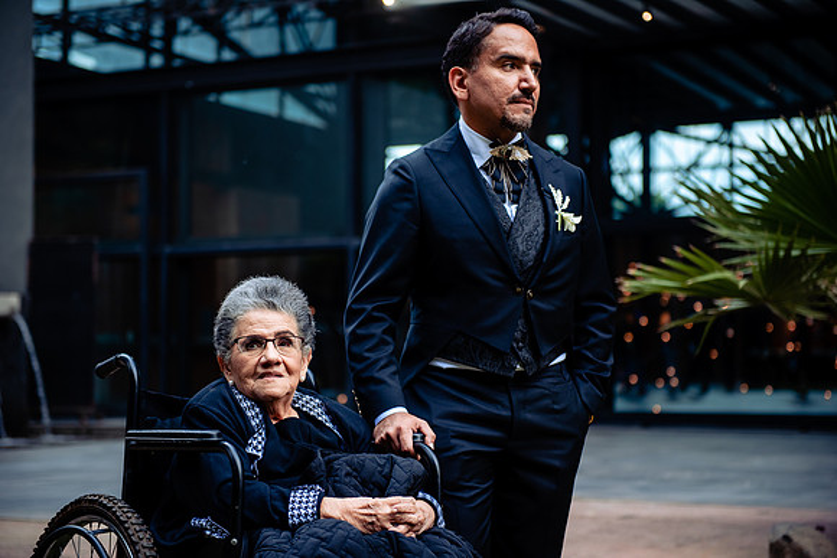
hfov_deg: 28.8
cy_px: 279
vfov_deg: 19.5
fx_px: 1628
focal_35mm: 70
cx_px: 418
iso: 320
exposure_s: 1/160
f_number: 2.8
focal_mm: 70
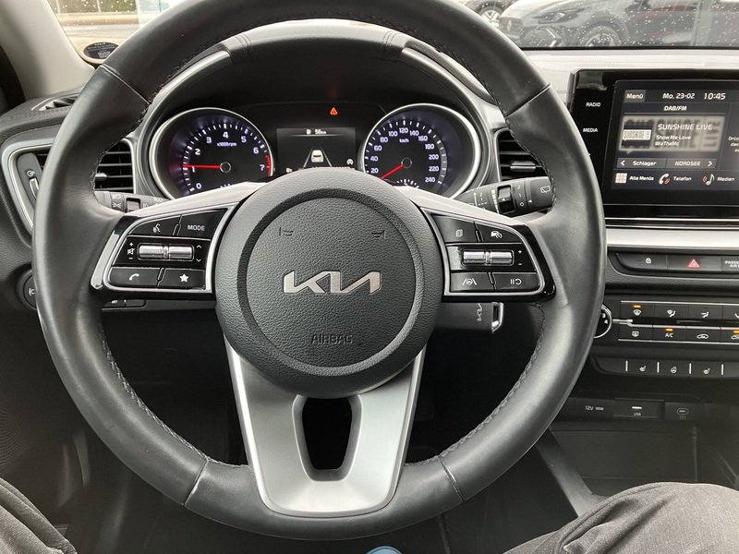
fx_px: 598
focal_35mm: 28
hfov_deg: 63.4
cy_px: 277
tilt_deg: -25.6
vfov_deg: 49.7
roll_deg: +1.9
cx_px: 370
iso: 100
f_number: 1.8
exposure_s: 1/60
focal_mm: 3.99
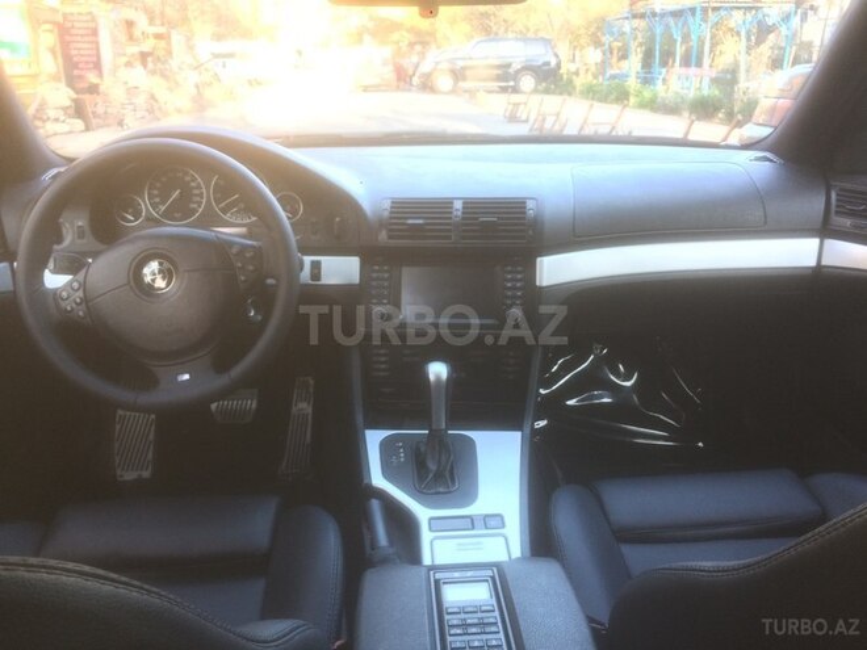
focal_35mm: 29
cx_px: 434
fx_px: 726
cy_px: 325
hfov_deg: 61.7
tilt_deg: -17.6
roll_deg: +0.4
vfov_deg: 48.2
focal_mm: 4.15
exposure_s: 1/33
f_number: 2.2
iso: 160
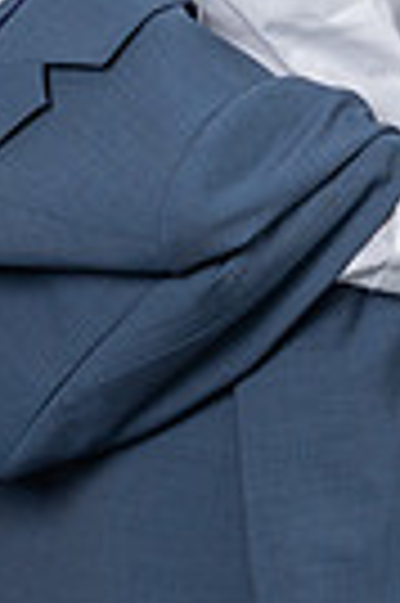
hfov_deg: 4.8
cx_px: 398
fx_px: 4729
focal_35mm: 283
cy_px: -335
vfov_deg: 7.2
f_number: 5.6
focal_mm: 52
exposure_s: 1/160
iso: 200
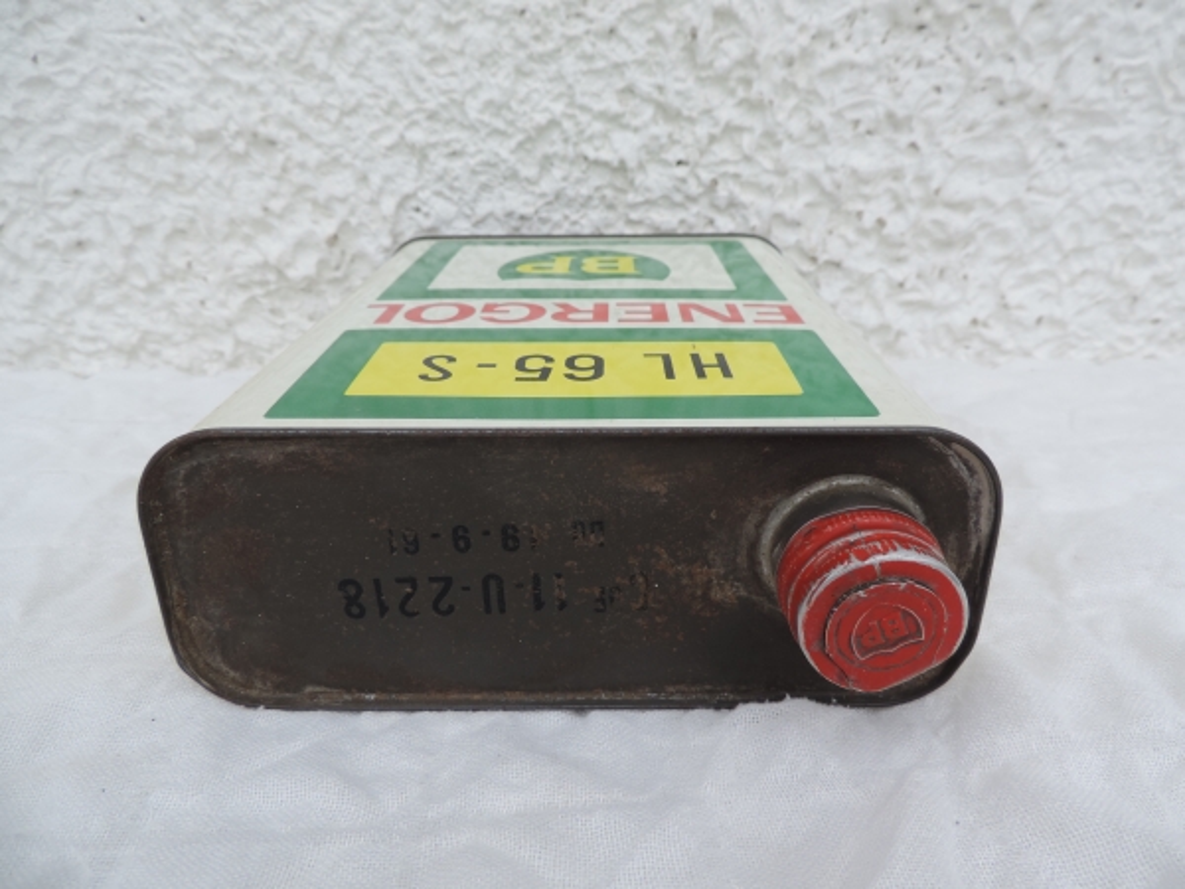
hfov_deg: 71.6
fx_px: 822
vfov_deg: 56.8
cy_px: 444
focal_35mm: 24
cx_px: 592
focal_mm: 4.3
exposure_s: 1/250
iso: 80
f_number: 3
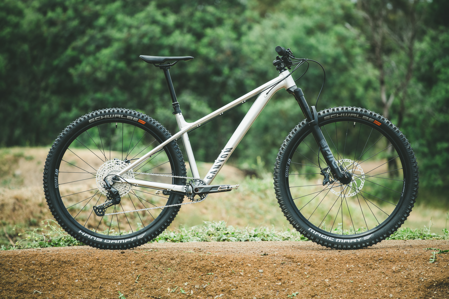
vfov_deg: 7.8
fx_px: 2182
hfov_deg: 11.7
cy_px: 150
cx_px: 224
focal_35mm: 175
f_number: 4
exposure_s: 1/1000
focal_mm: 175
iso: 320
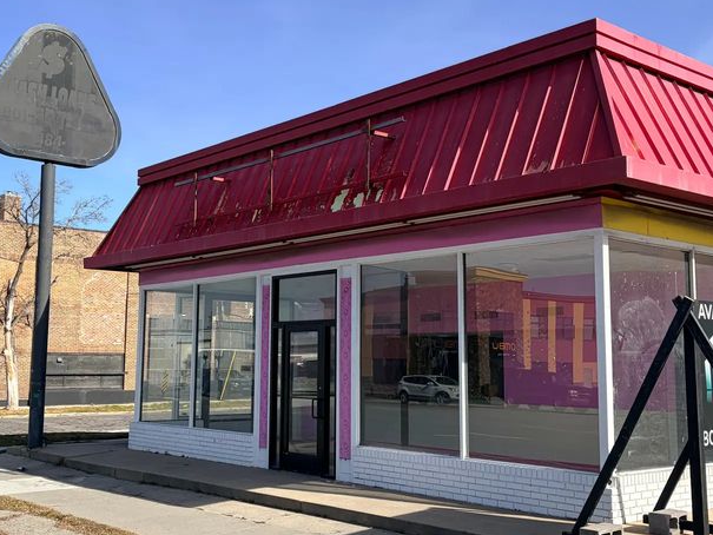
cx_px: 292
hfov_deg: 42.8
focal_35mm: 44
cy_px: 253
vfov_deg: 32.9
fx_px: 906
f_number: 1.6
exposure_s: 1/3448
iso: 50
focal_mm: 5.96
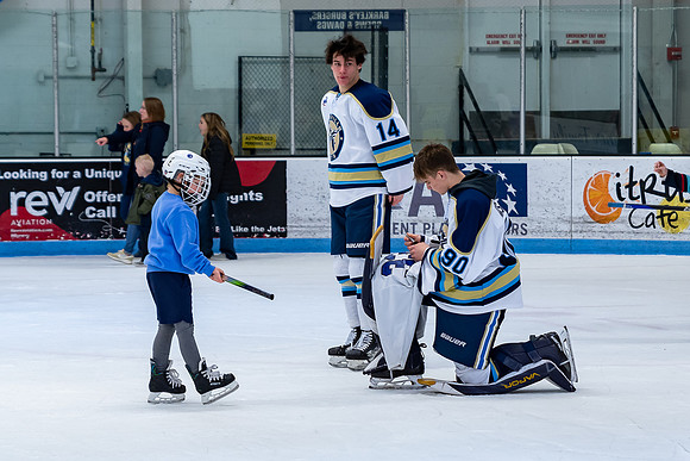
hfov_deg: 12.4
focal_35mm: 166
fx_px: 3176
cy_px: 286
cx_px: 418
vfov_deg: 8.3
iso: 400
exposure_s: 1/200
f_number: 4
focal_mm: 70
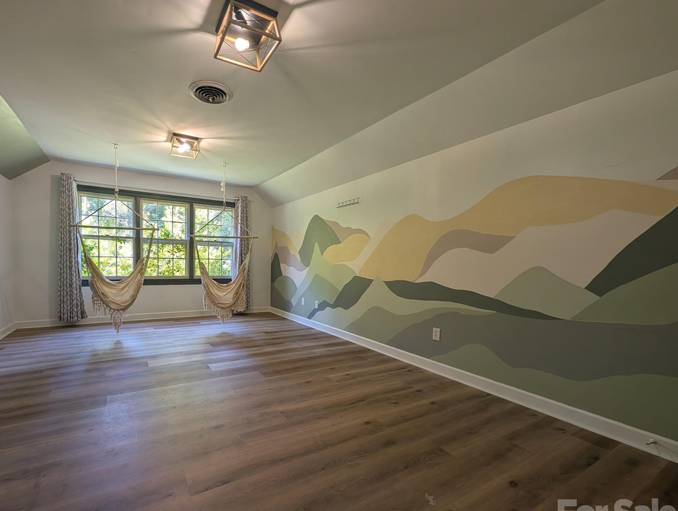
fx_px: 275
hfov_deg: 101.1
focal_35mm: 14
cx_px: 285
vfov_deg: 85.6
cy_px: 277
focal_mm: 2.02
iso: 52
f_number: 1.7
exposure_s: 1/82.3
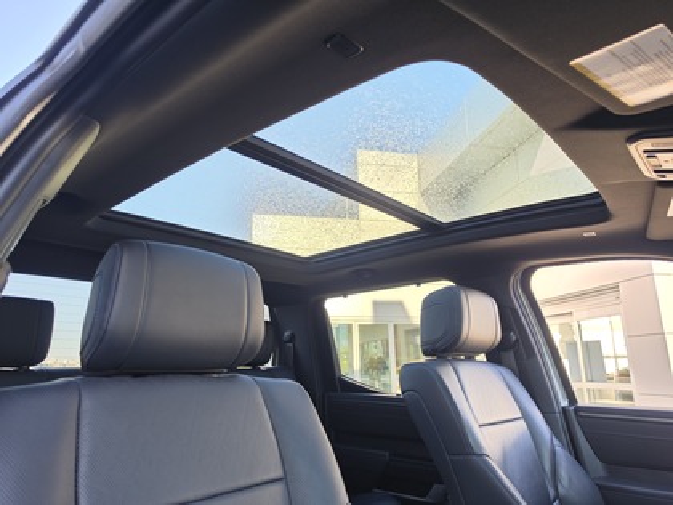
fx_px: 447
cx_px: 336
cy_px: 252
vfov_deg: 58.9
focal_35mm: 23
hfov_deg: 73.9
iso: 40
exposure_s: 1/180
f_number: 1.4
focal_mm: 6.5
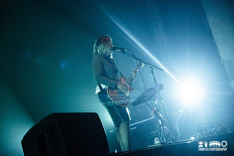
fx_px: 494
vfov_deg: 18.0
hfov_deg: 26.6
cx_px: 117
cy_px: 78
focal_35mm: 76
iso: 6400
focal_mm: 27.98
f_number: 4
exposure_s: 1/400
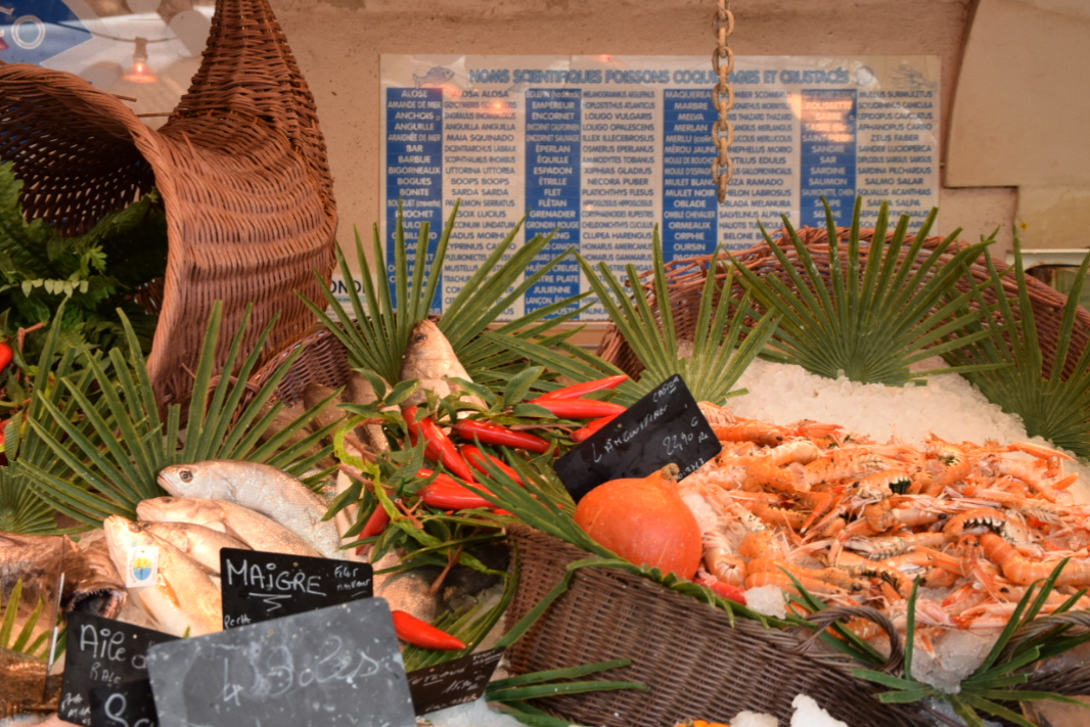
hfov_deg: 25.4
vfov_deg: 17.1
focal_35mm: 80
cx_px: 443
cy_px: 372
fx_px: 2415
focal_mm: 35
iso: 640
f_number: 5.6
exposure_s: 1/160
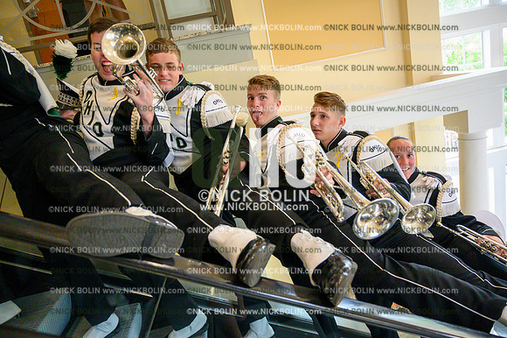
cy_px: 169
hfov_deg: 73.8
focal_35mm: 24
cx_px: 254
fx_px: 338
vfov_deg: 53.1
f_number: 4
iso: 6400
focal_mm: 24
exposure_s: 1/800
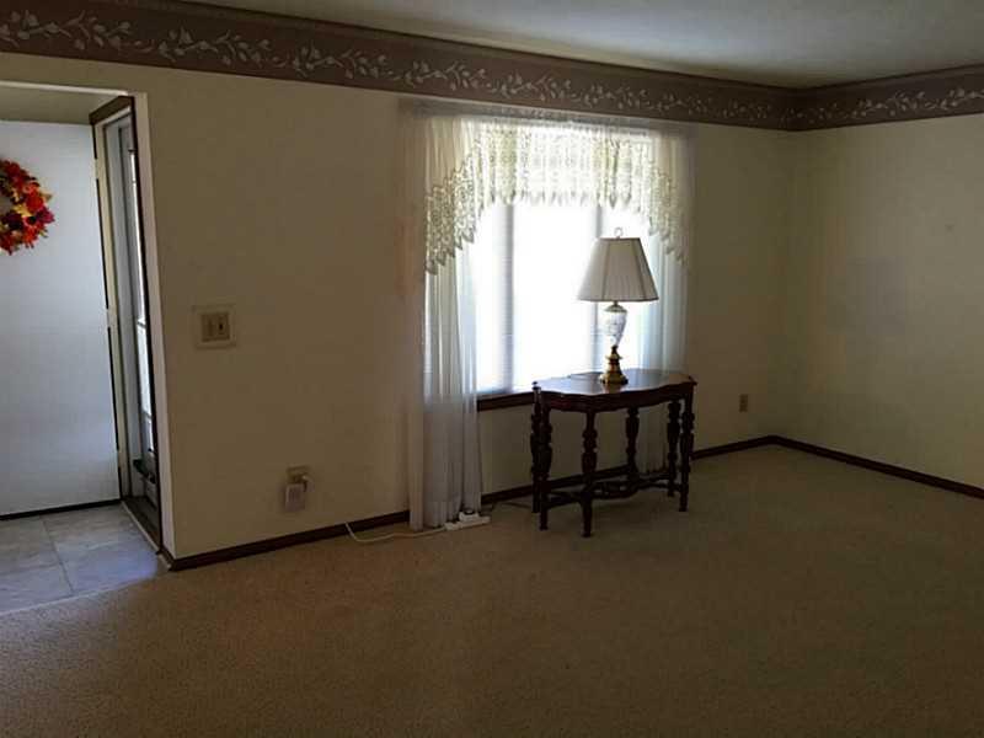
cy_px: 369
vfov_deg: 48.2
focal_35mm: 29
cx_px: 492
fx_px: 824
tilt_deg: -8.6
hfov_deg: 61.7
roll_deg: -0.6
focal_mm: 4.15
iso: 64
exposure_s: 1/15
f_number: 2.2
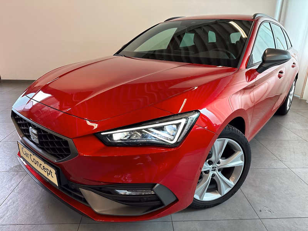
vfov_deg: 56.8
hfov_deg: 71.6
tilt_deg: -20.8
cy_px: 116
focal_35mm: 24
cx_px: 154
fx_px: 214
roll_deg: -0.9
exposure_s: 1/102
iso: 200
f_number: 1.78
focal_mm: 6.86
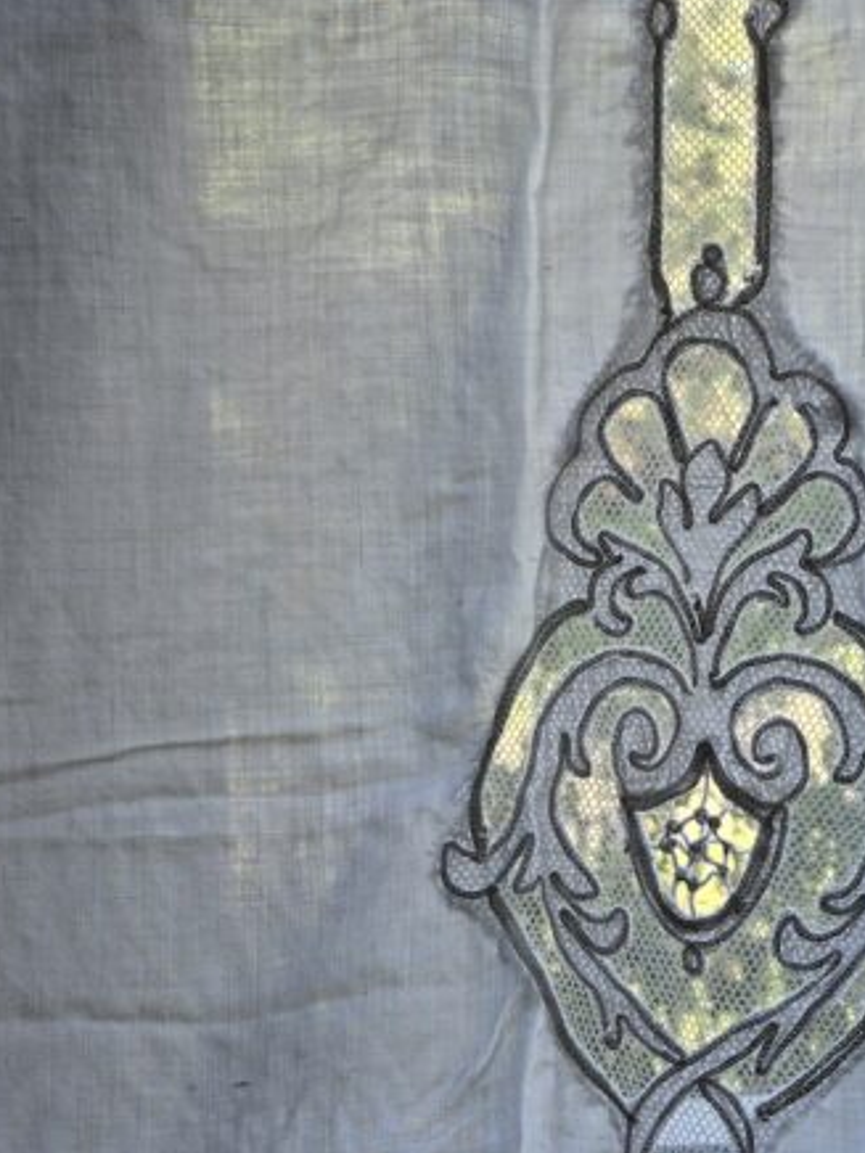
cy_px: 526
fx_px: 1799
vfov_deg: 35.5
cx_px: 770
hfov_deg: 26.2
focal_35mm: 54
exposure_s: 1/180
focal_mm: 5.4
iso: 40
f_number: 1.8
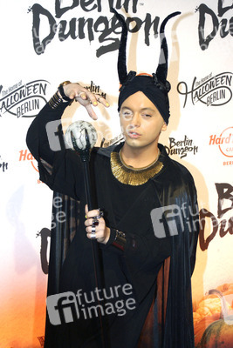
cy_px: 174
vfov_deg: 27.0
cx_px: 116
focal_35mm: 75
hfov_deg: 18.2
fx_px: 727
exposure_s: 1/400
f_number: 5.6
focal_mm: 50
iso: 1000
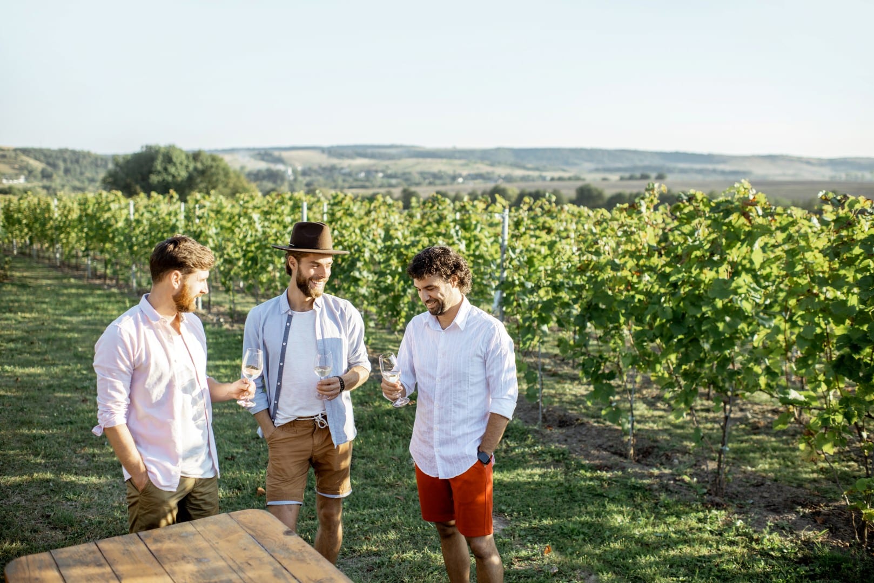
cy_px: 292
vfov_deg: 37.9
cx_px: 437
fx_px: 850
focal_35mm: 35
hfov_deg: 54.4
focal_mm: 35
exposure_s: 1/2000
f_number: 2.2
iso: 200
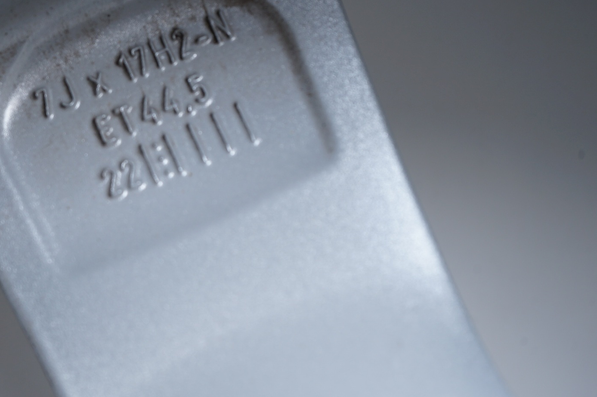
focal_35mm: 90
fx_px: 1491
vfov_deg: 15.1
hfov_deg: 22.5
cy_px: 149
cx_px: 184
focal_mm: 65
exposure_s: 1/100
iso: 250
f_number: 7.1
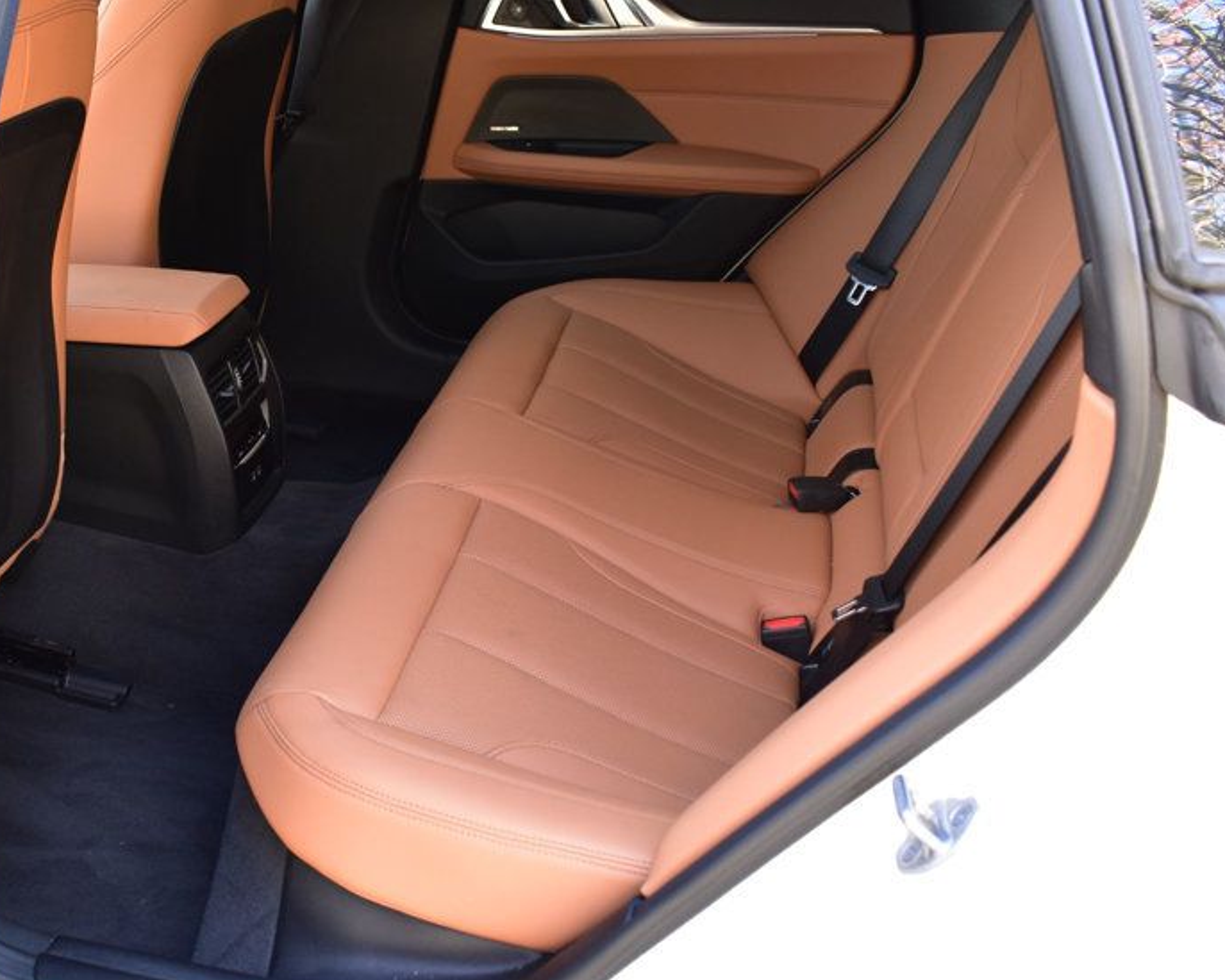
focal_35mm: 42
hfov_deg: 42.8
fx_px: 1523
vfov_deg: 35.7
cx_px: 348
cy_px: 464
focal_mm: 20
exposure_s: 1/20
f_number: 6.3
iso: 400
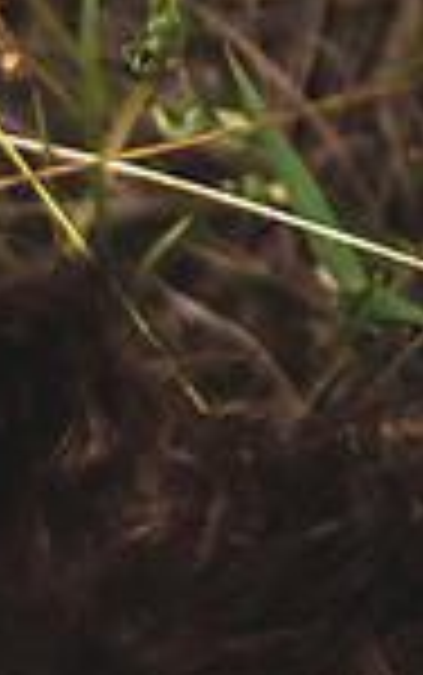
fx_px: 5081
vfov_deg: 7.5
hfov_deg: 4.6
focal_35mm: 276
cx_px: -878
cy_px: 857
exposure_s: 1/640
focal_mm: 70
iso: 100
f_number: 2.8
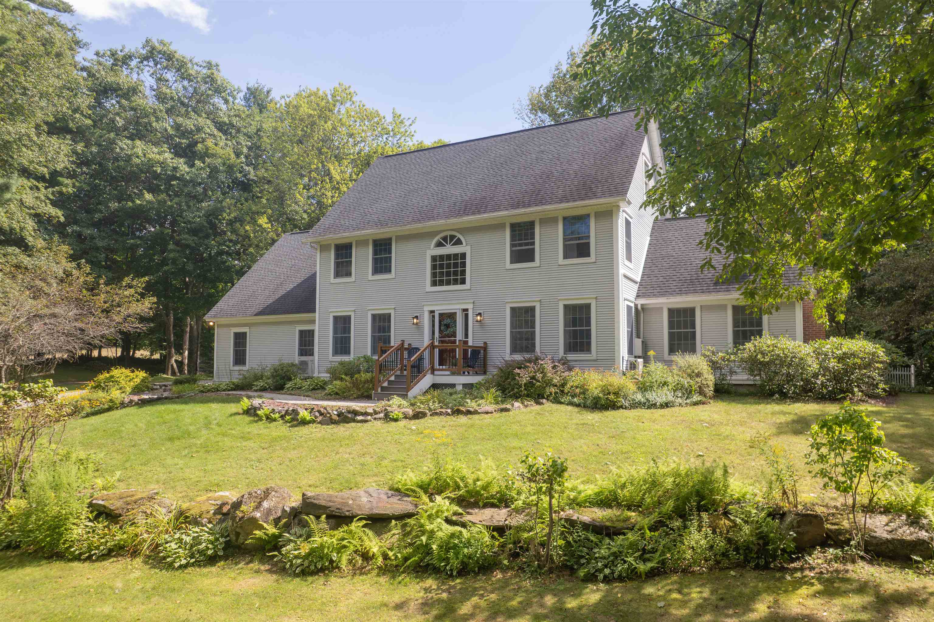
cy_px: 311
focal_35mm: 22
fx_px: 571
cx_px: 467
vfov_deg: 57.2
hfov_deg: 78.6
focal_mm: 8.38
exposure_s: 1/90
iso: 100
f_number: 2.8
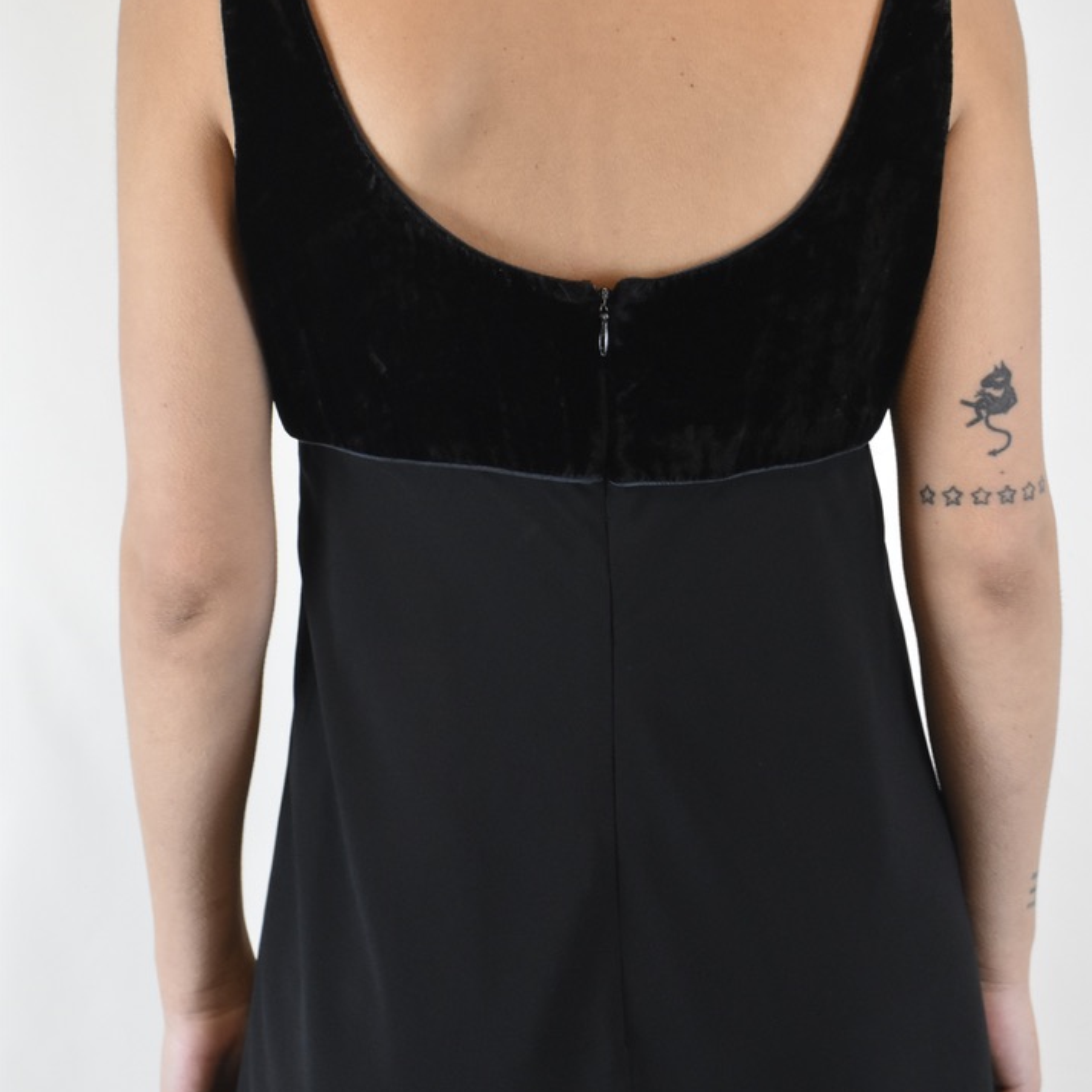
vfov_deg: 25.9
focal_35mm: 66
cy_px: 352
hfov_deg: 26.1
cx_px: 553
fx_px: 2356
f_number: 16
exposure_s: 1/25
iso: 1600
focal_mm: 34
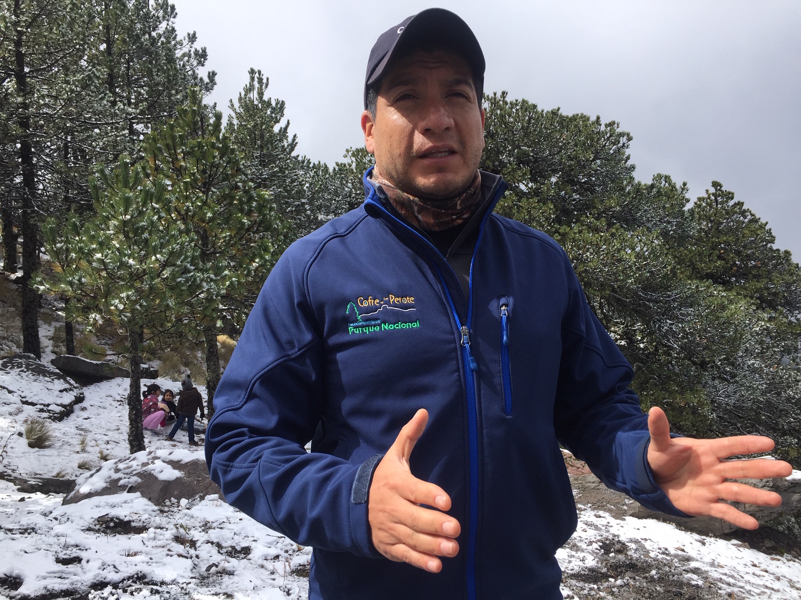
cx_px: 400
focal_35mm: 29
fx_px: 671
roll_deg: +1.1
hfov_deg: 61.7
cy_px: 300
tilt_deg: -8.1
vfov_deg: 48.2
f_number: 2.2
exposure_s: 1/1883
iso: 32
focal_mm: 4.15
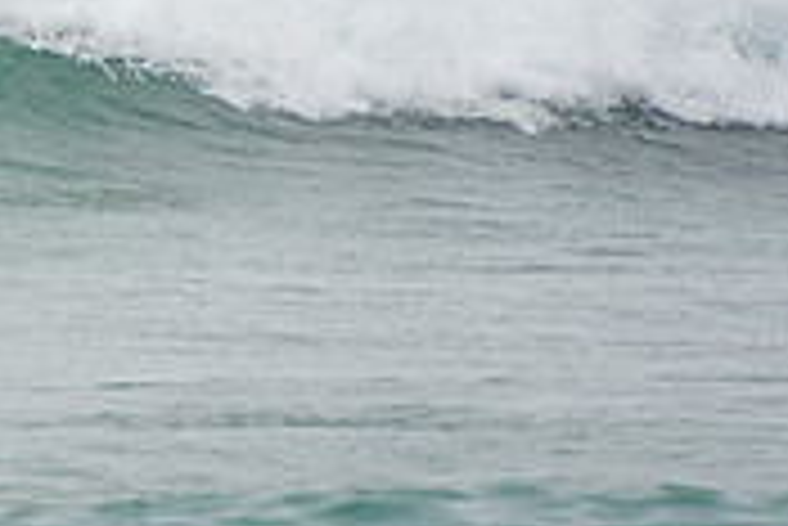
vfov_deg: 0.7
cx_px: -500
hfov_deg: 1.1
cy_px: -223
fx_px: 42608
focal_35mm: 1945
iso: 280
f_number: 5.6
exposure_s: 1/1600
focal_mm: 390
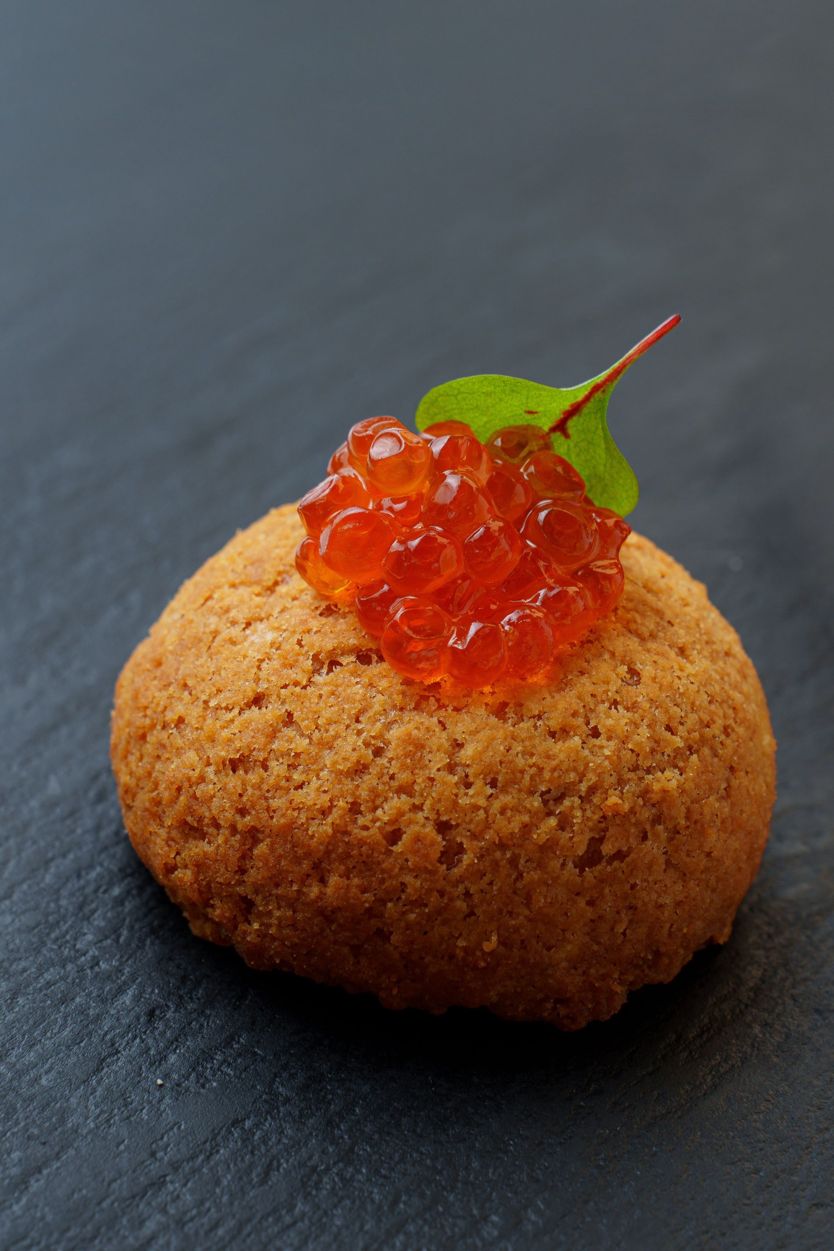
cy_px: 626
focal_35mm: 112
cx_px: 417
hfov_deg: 12.2
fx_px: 3892
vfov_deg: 18.3
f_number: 10
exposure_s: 1/100
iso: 100
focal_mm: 75
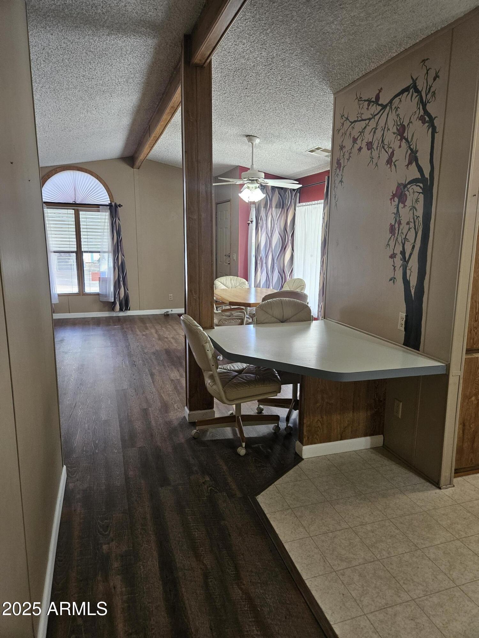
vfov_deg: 73.9
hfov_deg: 58.9
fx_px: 424
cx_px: 240
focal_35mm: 23
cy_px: 319
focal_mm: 5.4
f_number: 1.8
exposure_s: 1/120
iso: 400
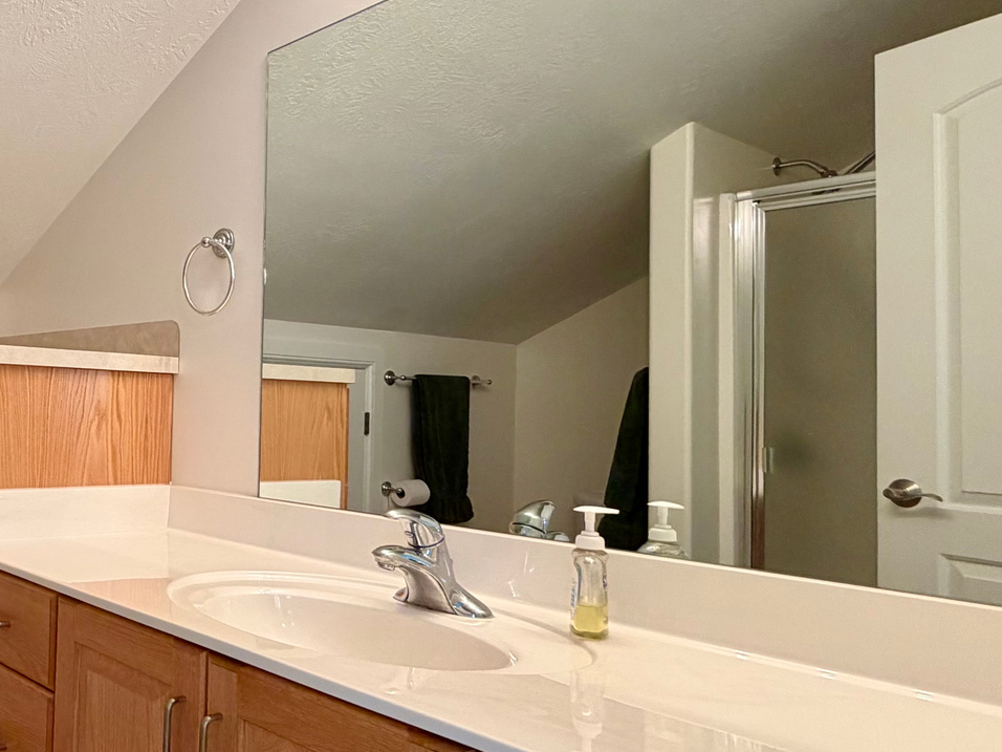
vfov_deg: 46.8
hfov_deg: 50.6
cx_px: 40
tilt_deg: +1.7
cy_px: 378
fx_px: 868
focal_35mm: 30
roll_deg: -1.4
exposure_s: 1/120
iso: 250
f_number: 2.2
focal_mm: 2.22
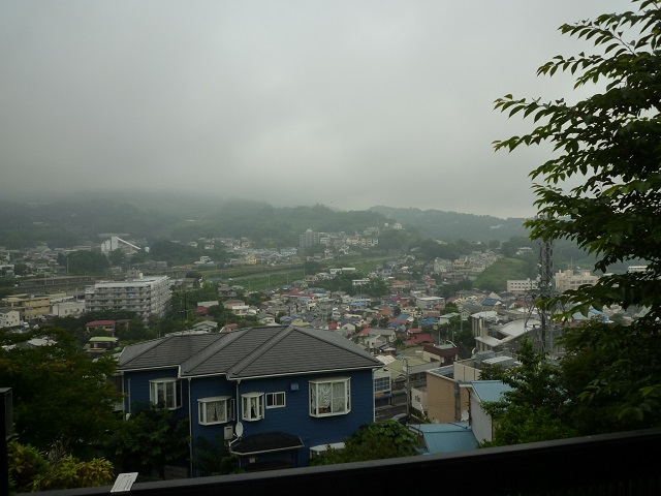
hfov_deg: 69.4
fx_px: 477
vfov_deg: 54.9
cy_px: 248
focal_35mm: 25
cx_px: 330
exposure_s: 1/400
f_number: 2.8
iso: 125
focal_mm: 4.4
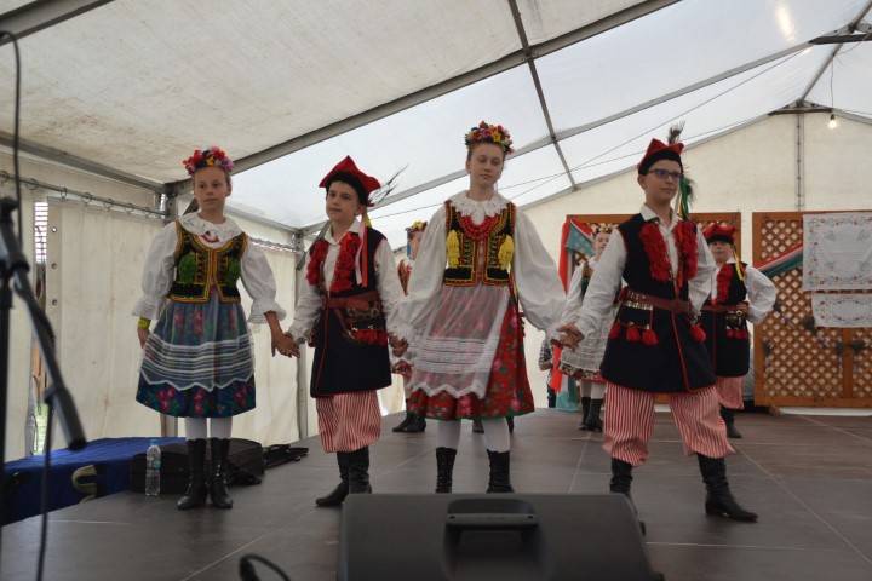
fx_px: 1017
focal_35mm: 42
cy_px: 290
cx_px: 436
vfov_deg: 31.9
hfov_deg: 46.4
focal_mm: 28
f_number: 4
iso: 400
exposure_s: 1/50
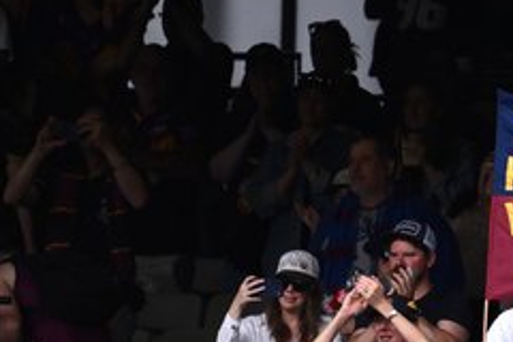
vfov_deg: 0.7
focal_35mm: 1891
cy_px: 554
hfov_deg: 1.1
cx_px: 624
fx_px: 26945
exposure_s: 1/1919
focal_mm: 560
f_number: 4
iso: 1000
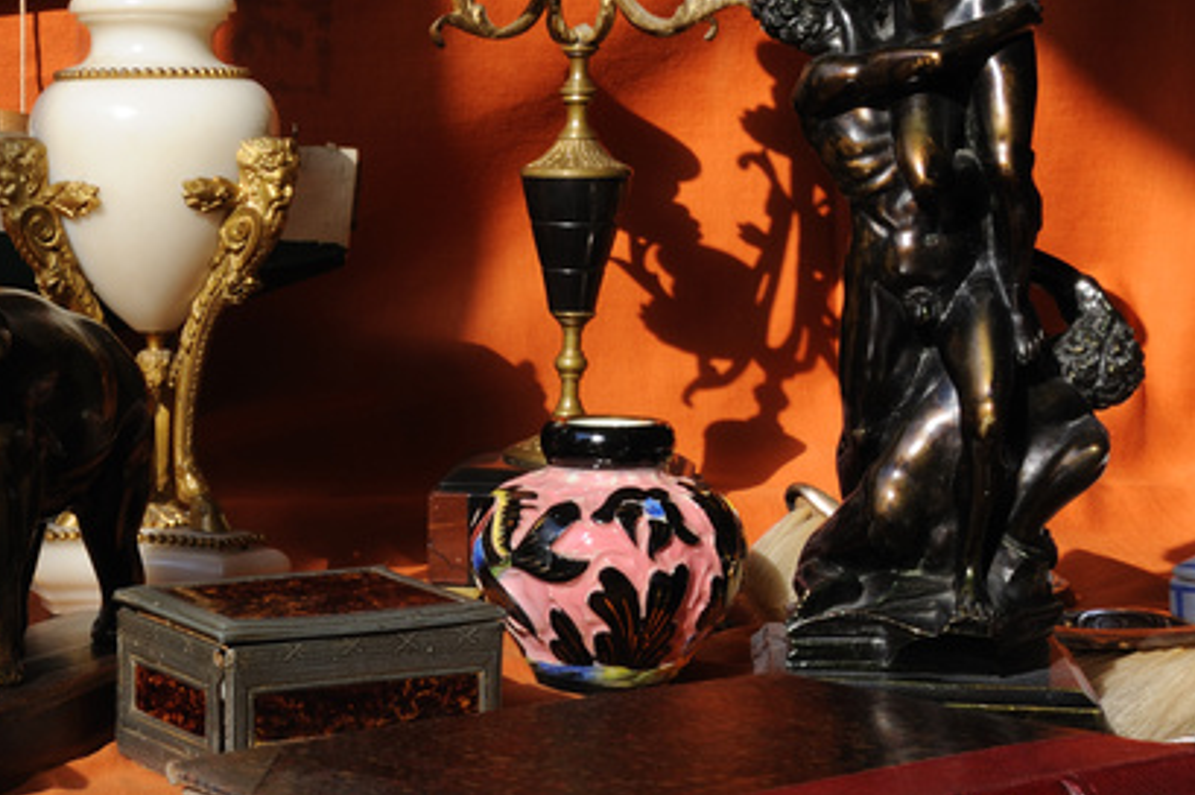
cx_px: 75
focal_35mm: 83
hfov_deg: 23.7
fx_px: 2753
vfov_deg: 16.4
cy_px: 379
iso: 200
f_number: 25
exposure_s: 1/15
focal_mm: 40
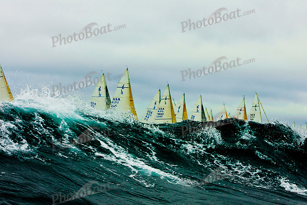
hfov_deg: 18.6
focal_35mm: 110
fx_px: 935
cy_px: 106
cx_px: 160
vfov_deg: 12.5
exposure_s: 1/640
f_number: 5
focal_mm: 70
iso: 250
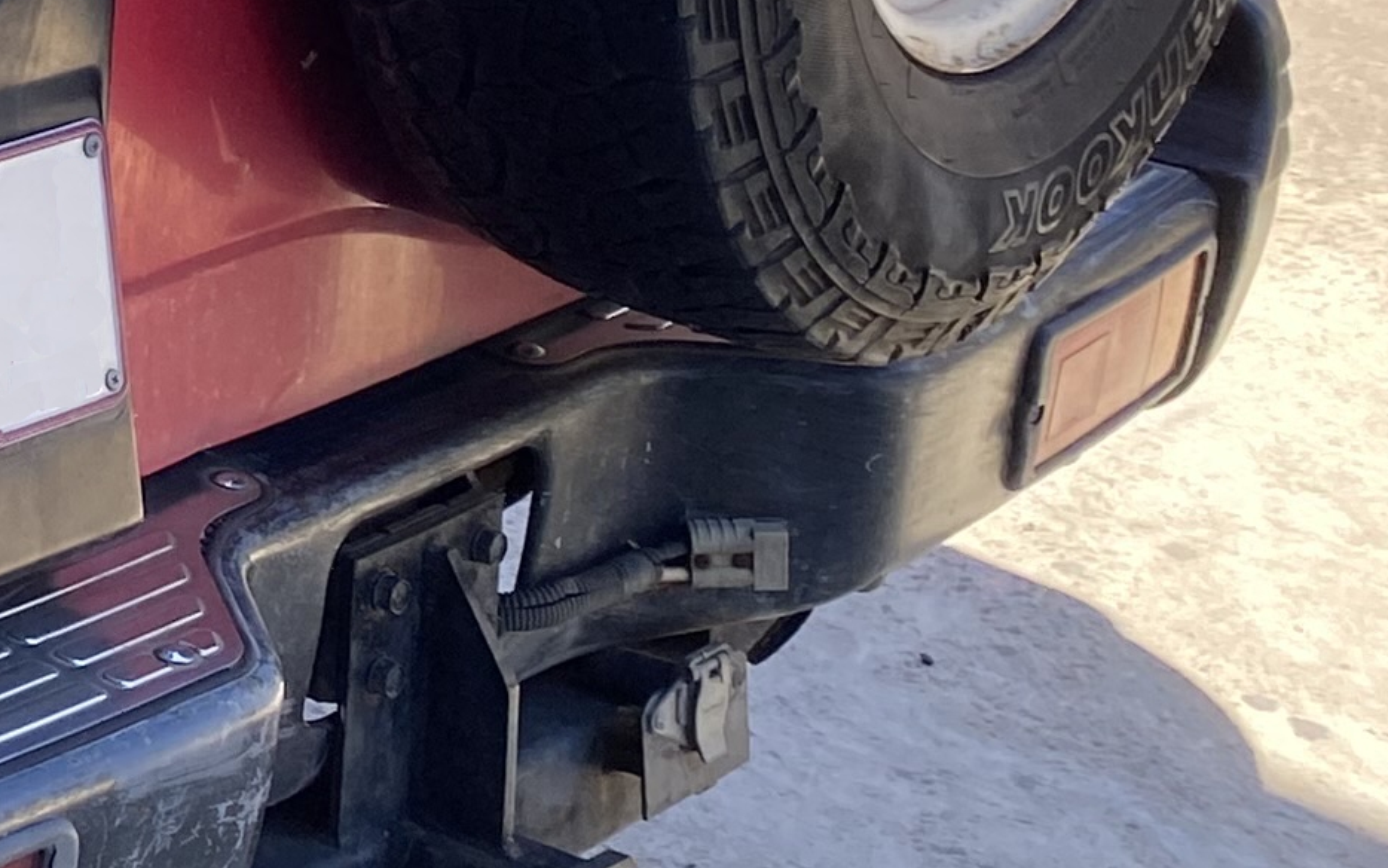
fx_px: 4502
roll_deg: +0.2
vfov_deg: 10.5
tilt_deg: -15.3
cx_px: -1027
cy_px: -545
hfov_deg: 15.4
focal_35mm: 119
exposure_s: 1/436
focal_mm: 4.25
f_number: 1.8
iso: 32
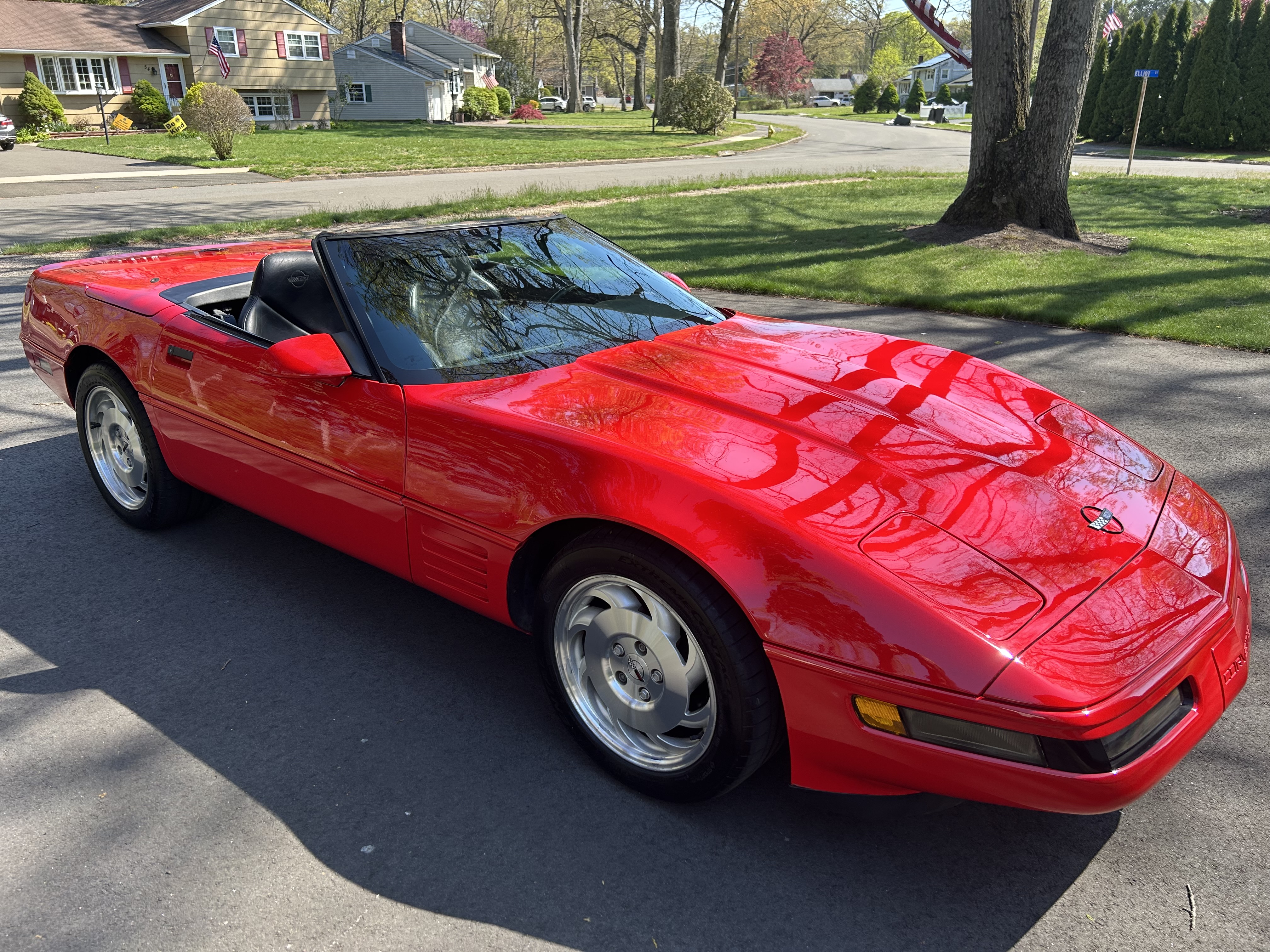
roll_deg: +0.3
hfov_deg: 67.3
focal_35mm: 26
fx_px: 954
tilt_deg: -21.1
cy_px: 476
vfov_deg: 53.1
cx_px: 635
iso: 50
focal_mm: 5.7
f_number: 1.5
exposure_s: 1/827
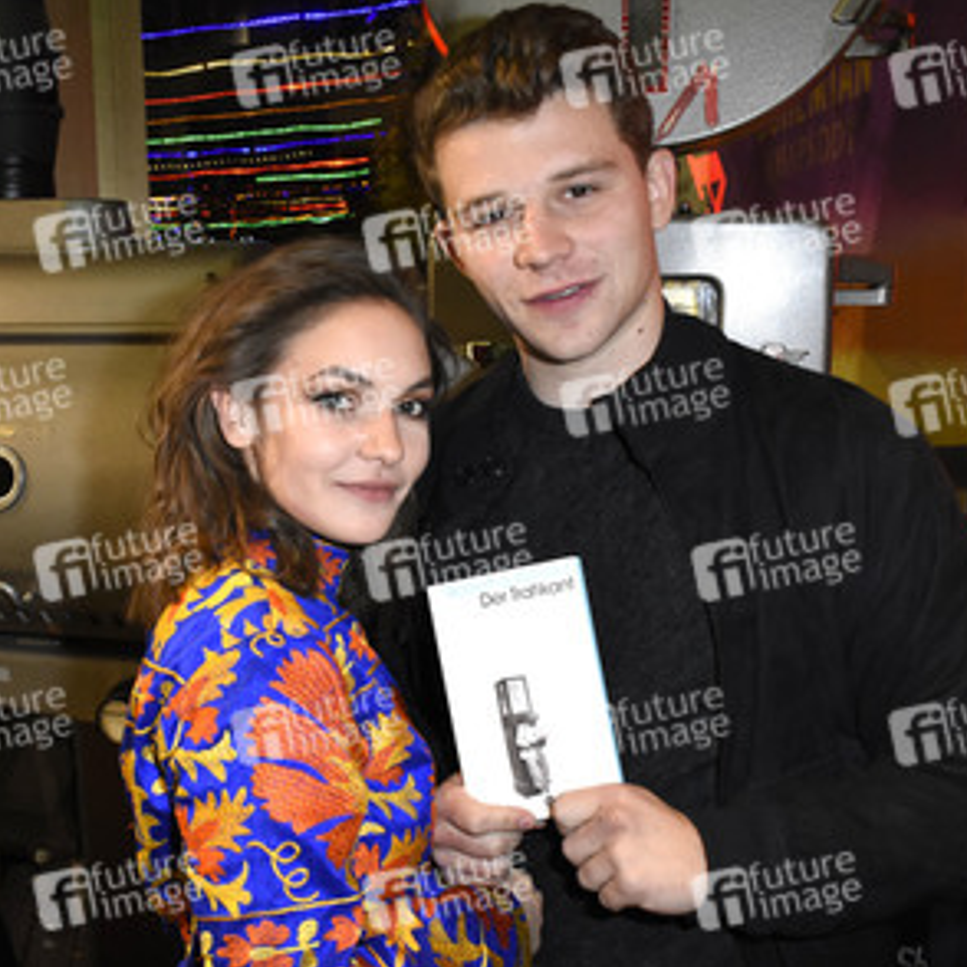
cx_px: 360
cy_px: 480
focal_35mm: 43
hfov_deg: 38.9
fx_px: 1359
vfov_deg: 39.2
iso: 3200
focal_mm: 22
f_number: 6.3
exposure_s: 1/60
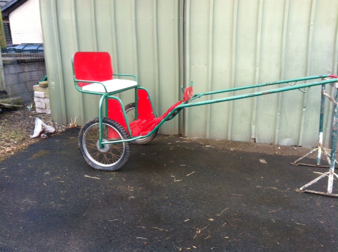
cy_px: 126
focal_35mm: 35
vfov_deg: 40.6
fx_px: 341
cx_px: 169
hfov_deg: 52.7
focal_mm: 3.85
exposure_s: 1/120
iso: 100
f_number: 2.8
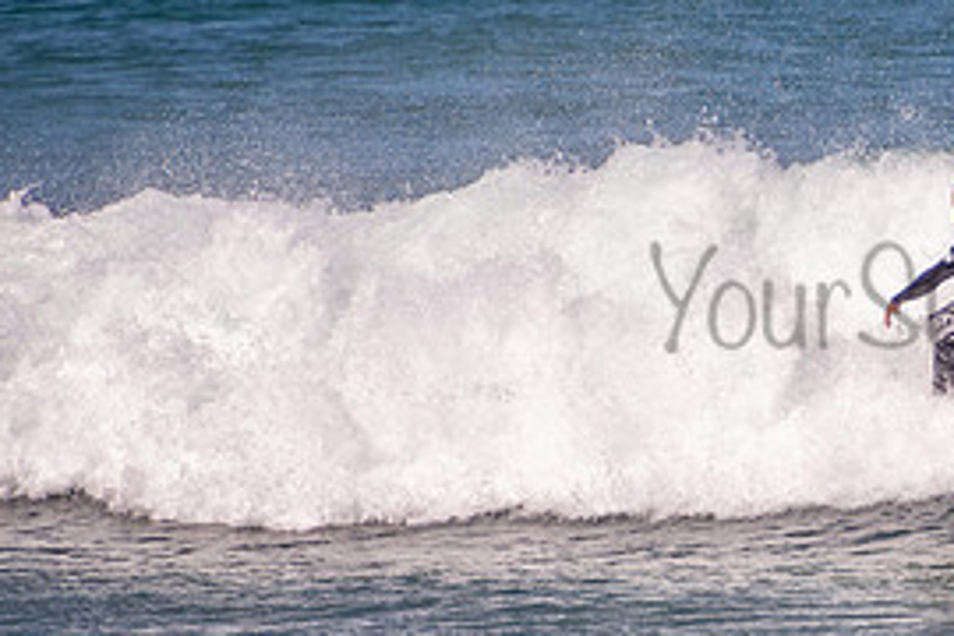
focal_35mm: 1288
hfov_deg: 1.6
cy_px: 267
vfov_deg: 1.1
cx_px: 1014
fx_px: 34129
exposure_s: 1/1250
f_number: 5.6
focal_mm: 400
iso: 180
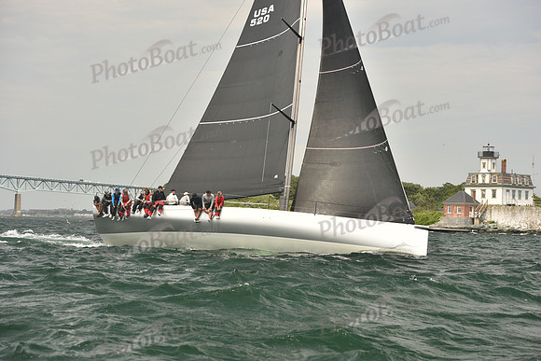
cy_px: 180
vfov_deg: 17.1
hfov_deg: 25.4
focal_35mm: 80
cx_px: 270
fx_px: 1202
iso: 250
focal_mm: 80
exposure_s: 1/640
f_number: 5.6
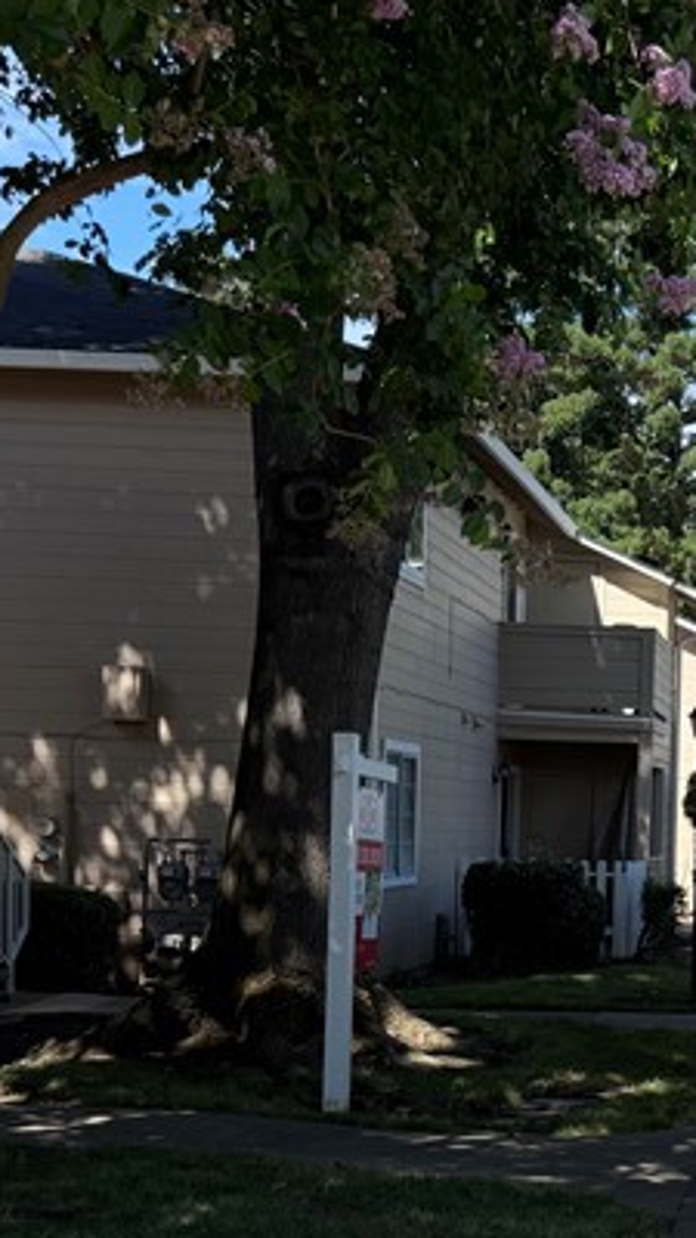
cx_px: 956
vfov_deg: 31.1
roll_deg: -1.0
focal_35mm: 67
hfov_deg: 16.8
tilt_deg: -0.9
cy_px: 860
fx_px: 2198
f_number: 1.78
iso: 100
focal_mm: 6.76
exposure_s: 1/2525
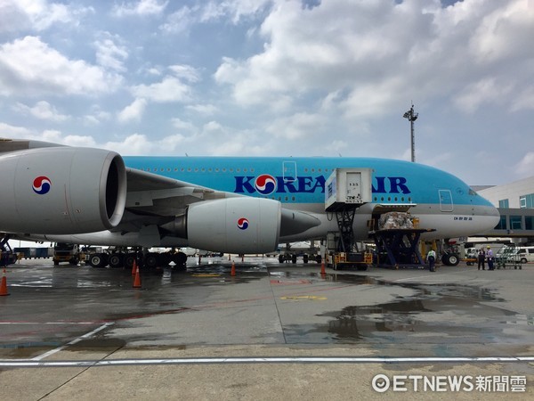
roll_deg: +1.9
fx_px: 447
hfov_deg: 61.7
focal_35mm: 29
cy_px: 200
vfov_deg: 48.2
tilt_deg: +7.1
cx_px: 267
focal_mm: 4.15
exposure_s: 1/4405
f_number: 2.2
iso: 32
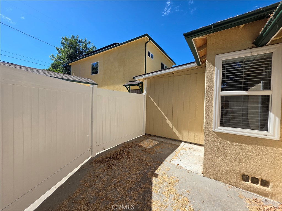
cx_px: 141
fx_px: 106
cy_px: 106
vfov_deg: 89.9
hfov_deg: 106.2
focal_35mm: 13
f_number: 1.9
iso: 40
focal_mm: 2.2
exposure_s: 1/1714
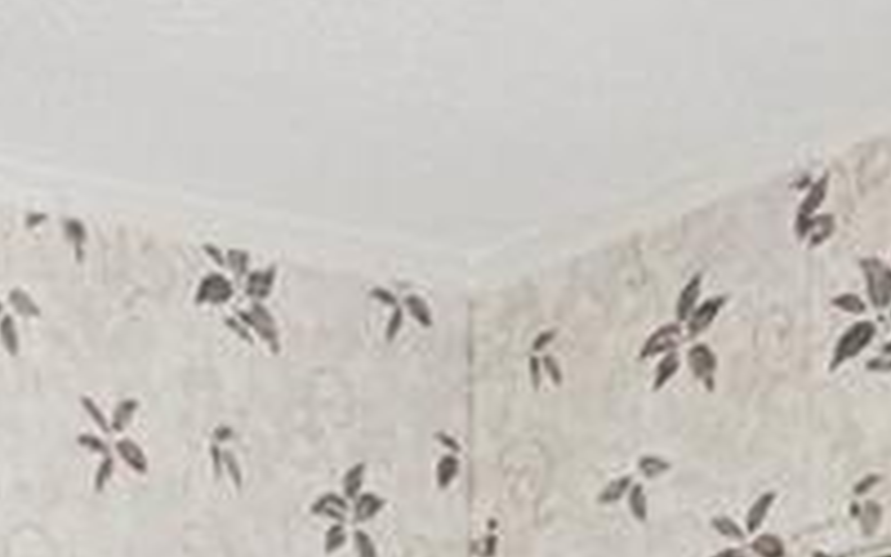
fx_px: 2962
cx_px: -174
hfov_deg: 16.4
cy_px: 1555
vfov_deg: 9.1
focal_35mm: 122
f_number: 7.1
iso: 100
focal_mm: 10
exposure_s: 1/13
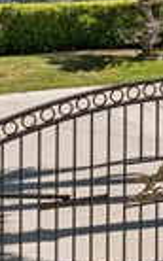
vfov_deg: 16.6
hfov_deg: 10.7
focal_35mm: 118
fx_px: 840
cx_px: 239
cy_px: -92
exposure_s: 1/60
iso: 100
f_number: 2.8
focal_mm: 12.3
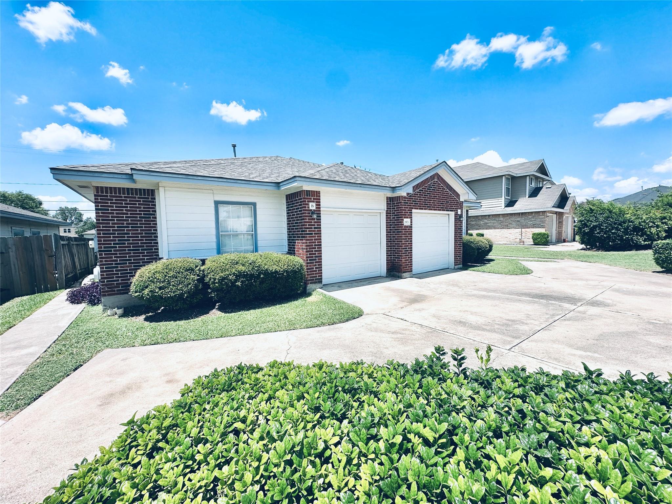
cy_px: 252
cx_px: 336
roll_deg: +1.6
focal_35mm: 14
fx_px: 272
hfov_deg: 102.1
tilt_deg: -4.3
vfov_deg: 85.7
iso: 50
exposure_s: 1/2564
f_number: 2.2
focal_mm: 2.22
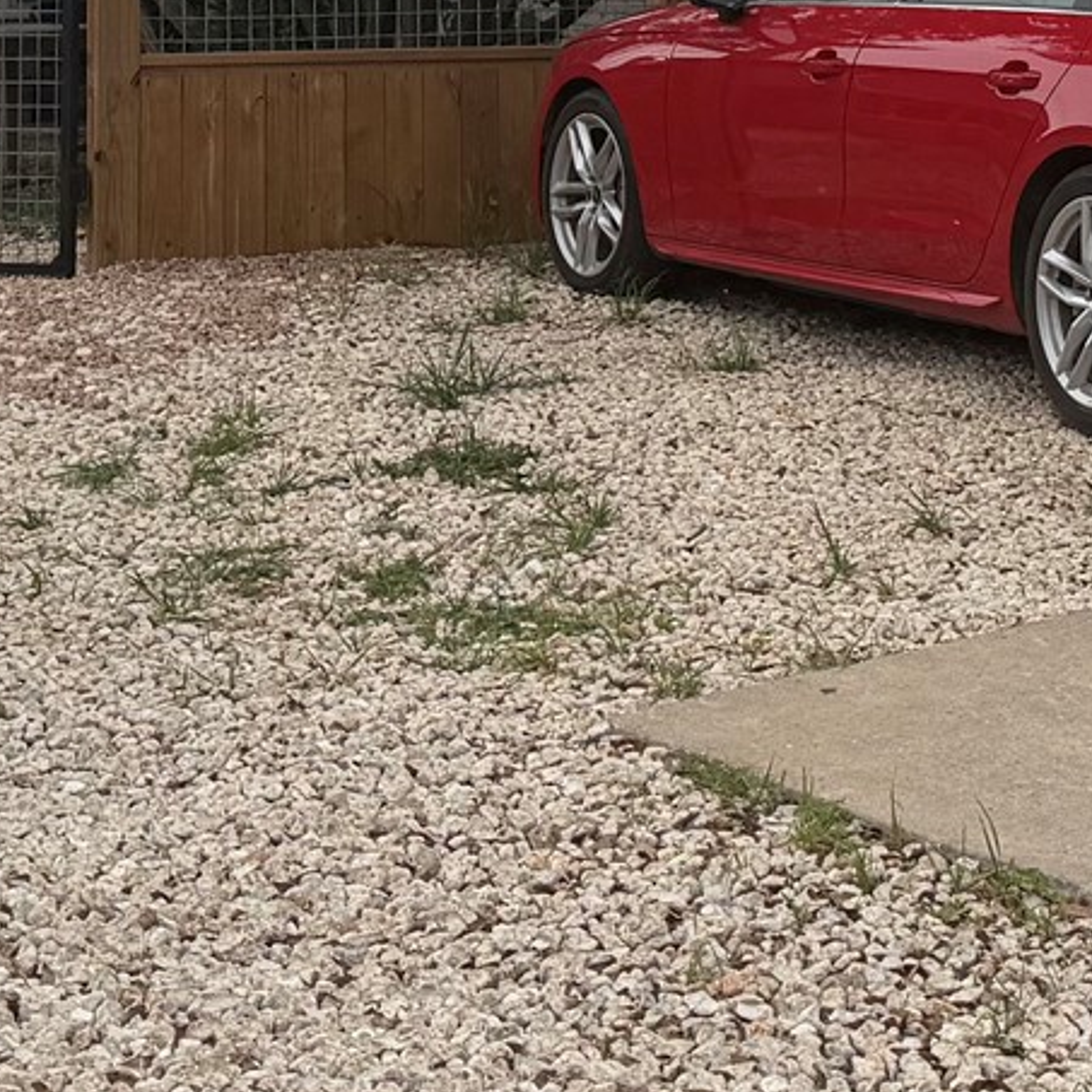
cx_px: 967
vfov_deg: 17.2
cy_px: -263
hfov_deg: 17.9
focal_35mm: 96
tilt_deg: +3.6
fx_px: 3426
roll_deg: +0.5
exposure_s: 1/3953
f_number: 1.78
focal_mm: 6.76
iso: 80
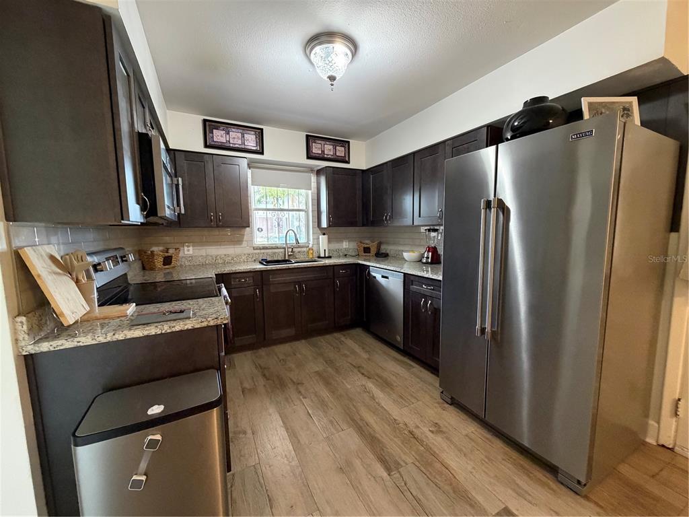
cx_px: 344
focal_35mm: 14
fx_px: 279
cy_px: 258
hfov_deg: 102.1
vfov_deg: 85.7
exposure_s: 1/60
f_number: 2.2
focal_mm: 2.22
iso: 500
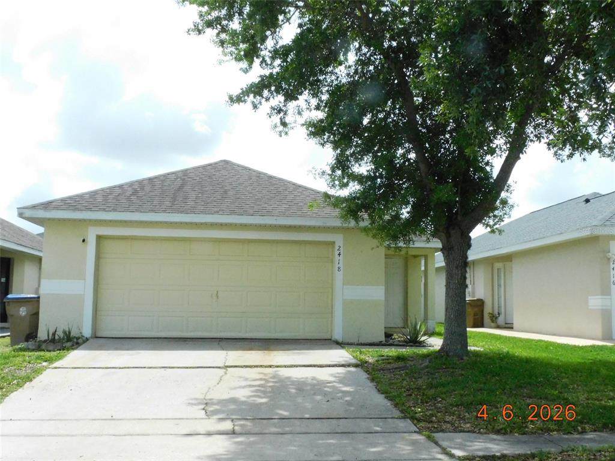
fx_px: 711
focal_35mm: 40
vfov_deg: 36.0
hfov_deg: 46.8
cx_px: 308
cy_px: 230
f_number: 7.6
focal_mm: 7.2
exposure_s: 1/1600
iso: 800
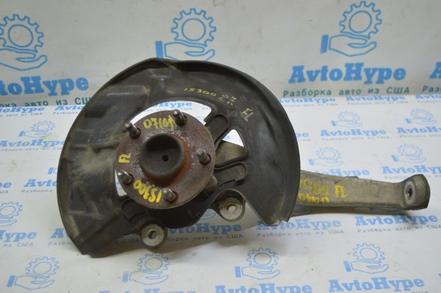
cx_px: 220
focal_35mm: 44
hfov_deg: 45.0
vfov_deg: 30.8
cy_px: 146
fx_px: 532
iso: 400
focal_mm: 29
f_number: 4.2
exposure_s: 1/60
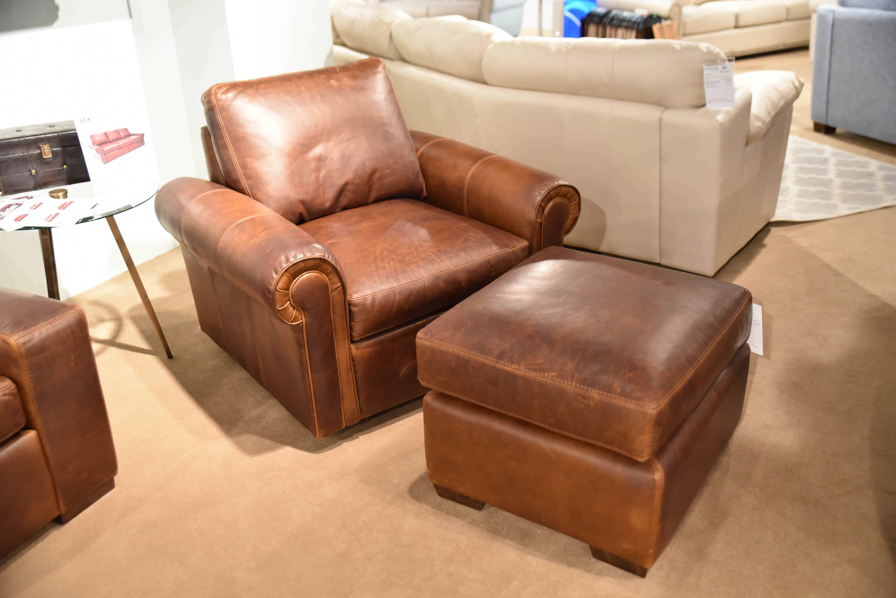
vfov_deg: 38.9
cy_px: 299
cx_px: 448
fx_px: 847
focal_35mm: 34
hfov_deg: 55.8
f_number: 2.8
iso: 2500
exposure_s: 1/60
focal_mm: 34
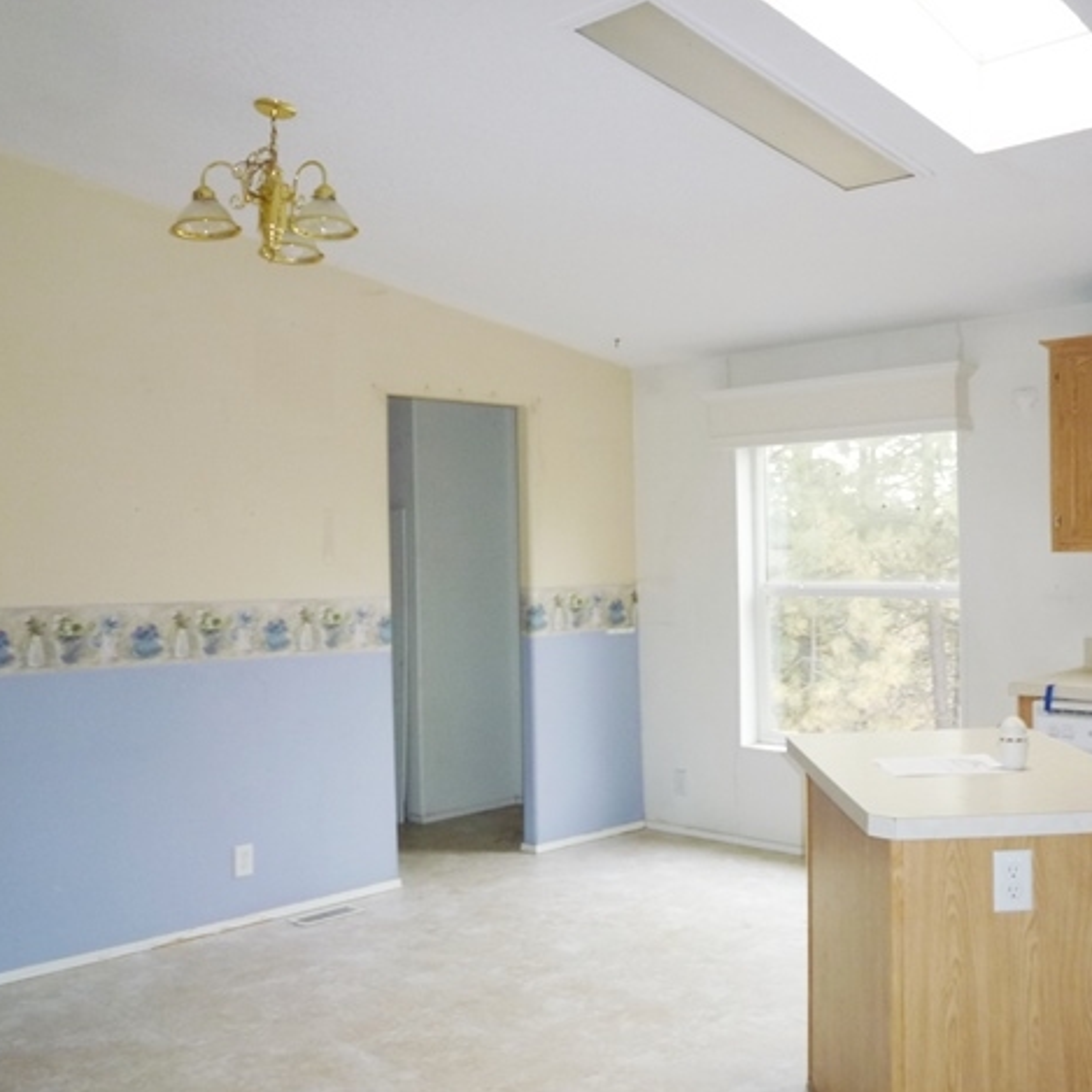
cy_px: 556
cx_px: 654
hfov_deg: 47.0
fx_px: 1249
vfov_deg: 47.2
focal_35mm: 35
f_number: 3.3
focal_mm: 5.2
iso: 200
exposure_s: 1/30
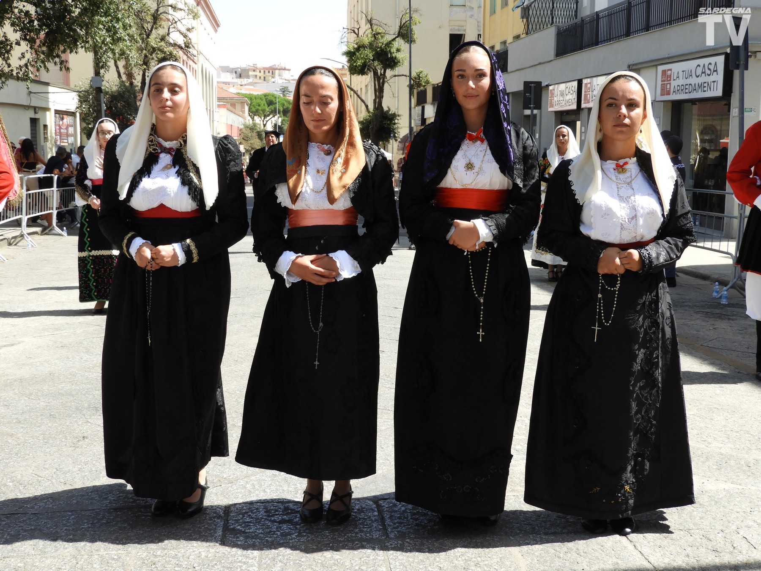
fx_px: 989
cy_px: 286
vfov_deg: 32.2
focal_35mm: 45
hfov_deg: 42.1
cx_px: 380
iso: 100
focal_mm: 8.1
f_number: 4
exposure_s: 1/400
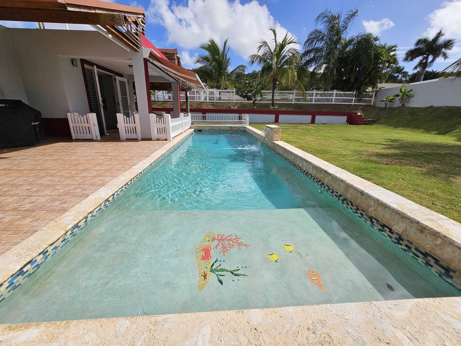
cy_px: 173
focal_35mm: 13
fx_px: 173
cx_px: 230
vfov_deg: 89.9
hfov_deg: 106.2
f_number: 2.2
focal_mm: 2.2
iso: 50
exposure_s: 1/4187
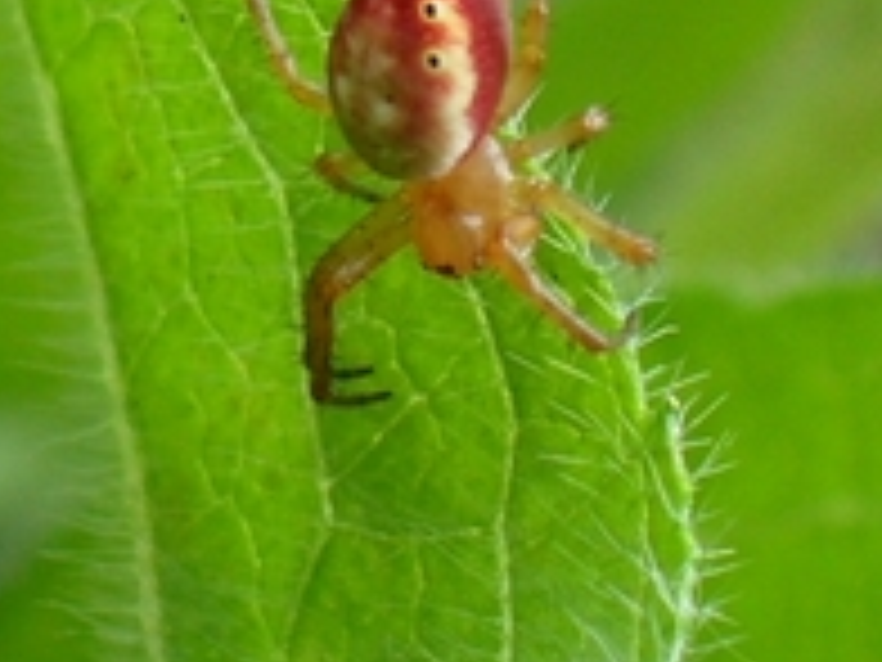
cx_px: 342
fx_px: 2115
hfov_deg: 23.5
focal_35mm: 83
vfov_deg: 17.6
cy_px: 135
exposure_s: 1/100
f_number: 2.8
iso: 80
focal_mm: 6.1
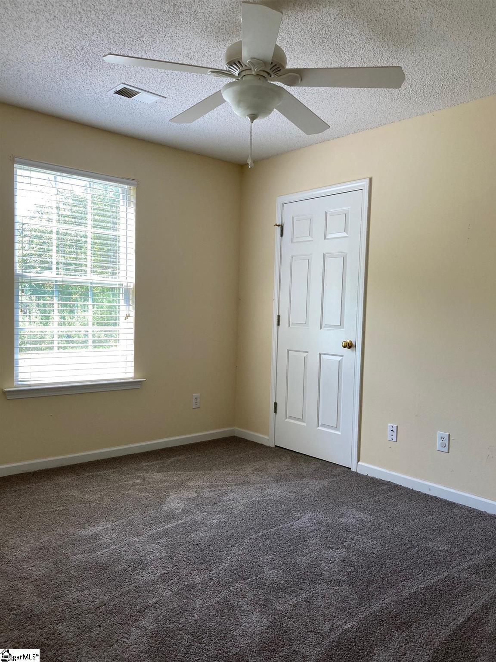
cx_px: 248
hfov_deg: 49.7
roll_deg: -2.3
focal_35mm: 28
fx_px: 535
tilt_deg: -1.6
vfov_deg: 63.4
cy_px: 331
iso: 50
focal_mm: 3.99
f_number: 1.8
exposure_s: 1/120
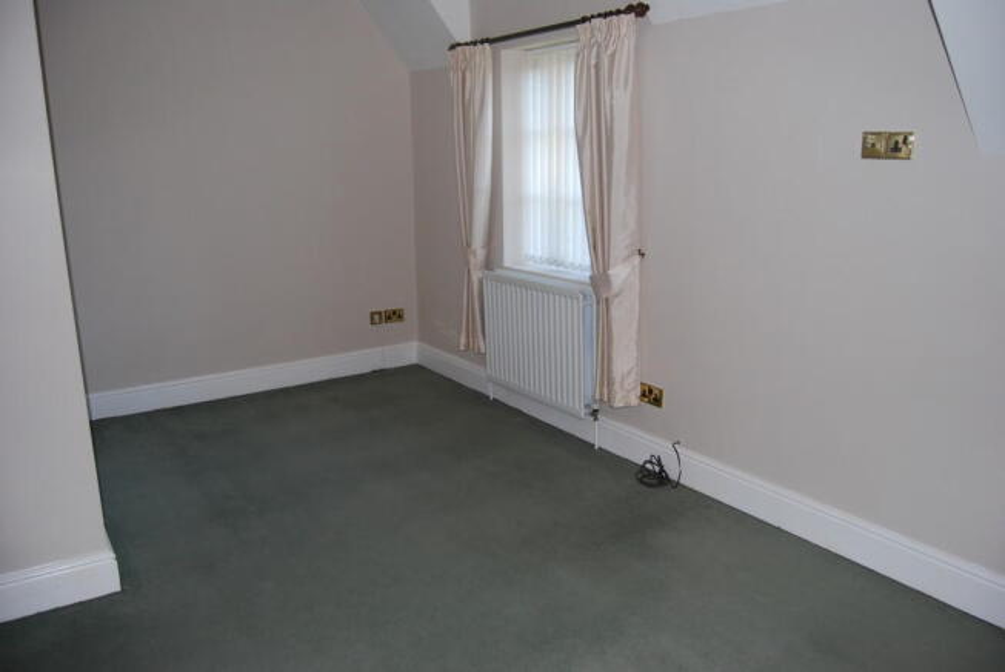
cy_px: 336
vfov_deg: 48.0
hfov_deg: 67.3
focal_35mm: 27
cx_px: 502
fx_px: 755
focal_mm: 18
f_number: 3.5
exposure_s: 1/60
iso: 200
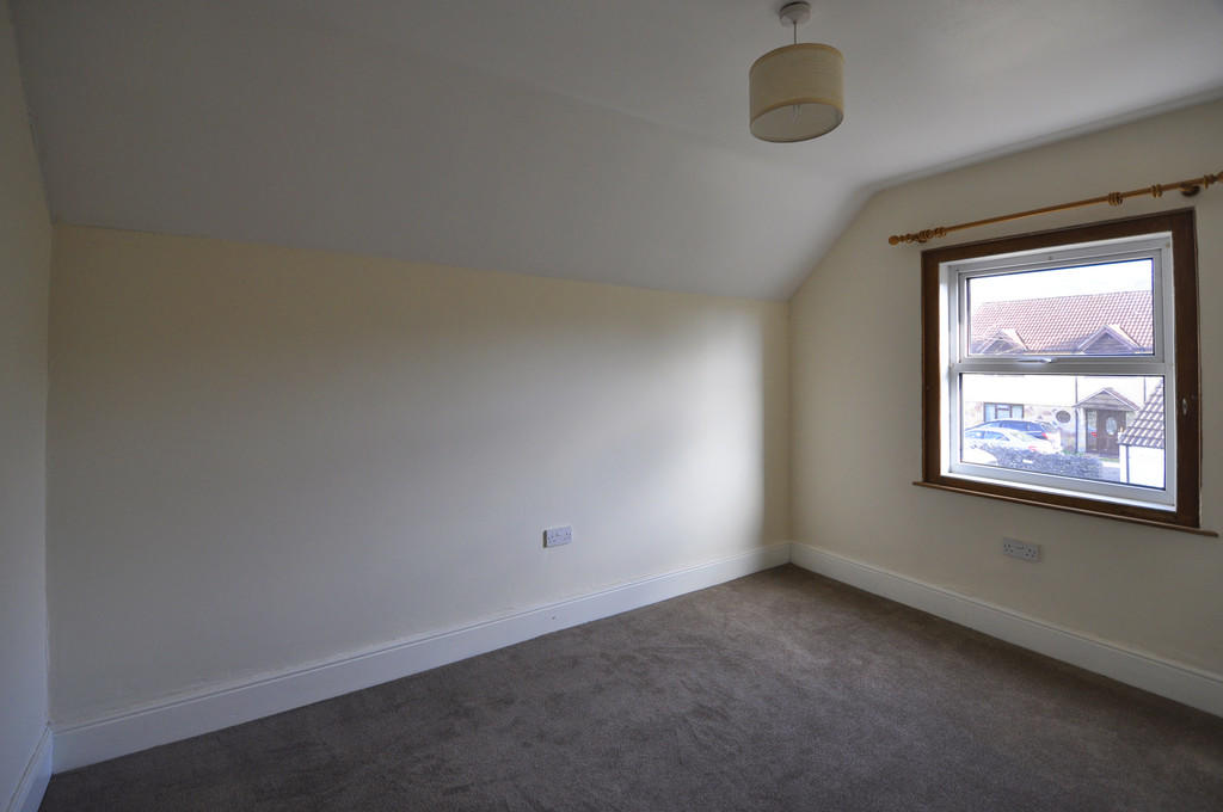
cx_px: 612
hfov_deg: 100.5
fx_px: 509
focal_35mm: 15
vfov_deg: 77.2
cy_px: 406
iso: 400
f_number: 5
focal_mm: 10
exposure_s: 1/100
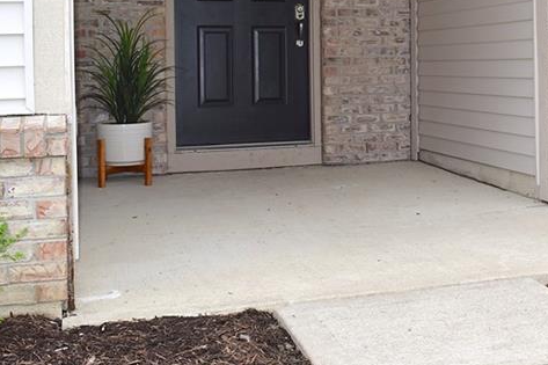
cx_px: 535
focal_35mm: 65
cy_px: 64
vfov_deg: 20.6
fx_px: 989
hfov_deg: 29.2
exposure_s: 1/160
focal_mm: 20
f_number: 6.3
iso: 100
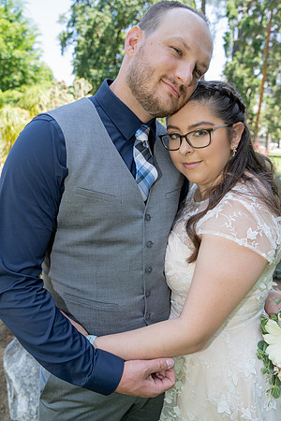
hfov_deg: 51.3
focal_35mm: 25
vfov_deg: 71.5
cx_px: 140
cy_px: 210
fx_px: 293
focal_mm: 25
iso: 250
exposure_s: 1/250
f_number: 4
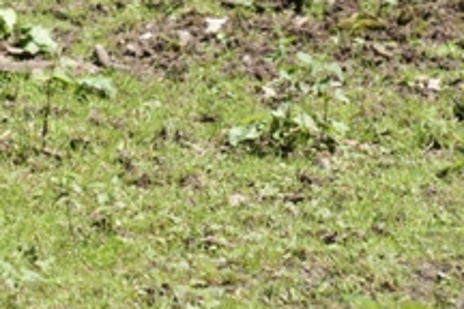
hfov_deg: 3.5
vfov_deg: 2.4
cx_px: -215
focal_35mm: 579
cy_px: -139
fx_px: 7462
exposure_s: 1/250
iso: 100
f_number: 5.6
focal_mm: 130
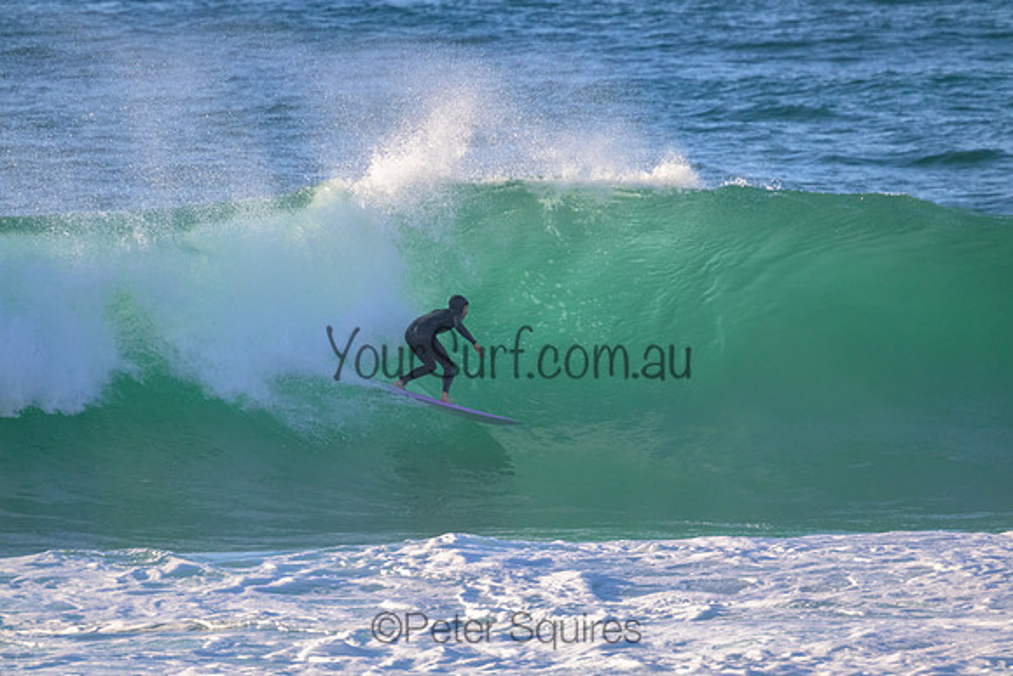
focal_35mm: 800
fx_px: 22515
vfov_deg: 1.7
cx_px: 506
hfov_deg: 2.6
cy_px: 338
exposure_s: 1/1600
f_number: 11
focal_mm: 800
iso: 2200
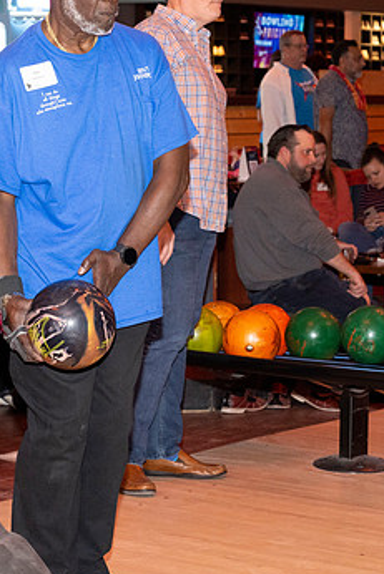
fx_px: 1838
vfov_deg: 17.8
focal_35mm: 115
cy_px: 252
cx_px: 143
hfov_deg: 11.9
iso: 2000
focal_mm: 59
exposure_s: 1/100
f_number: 5.6
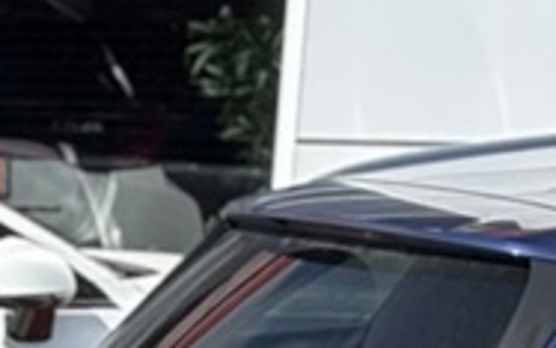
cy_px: 1324
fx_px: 6427
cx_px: -1576
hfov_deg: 4.6
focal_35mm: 424
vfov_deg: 3.0
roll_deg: -0.6
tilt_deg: -10.5
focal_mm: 5.96
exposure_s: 1/1590
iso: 50
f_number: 1.6
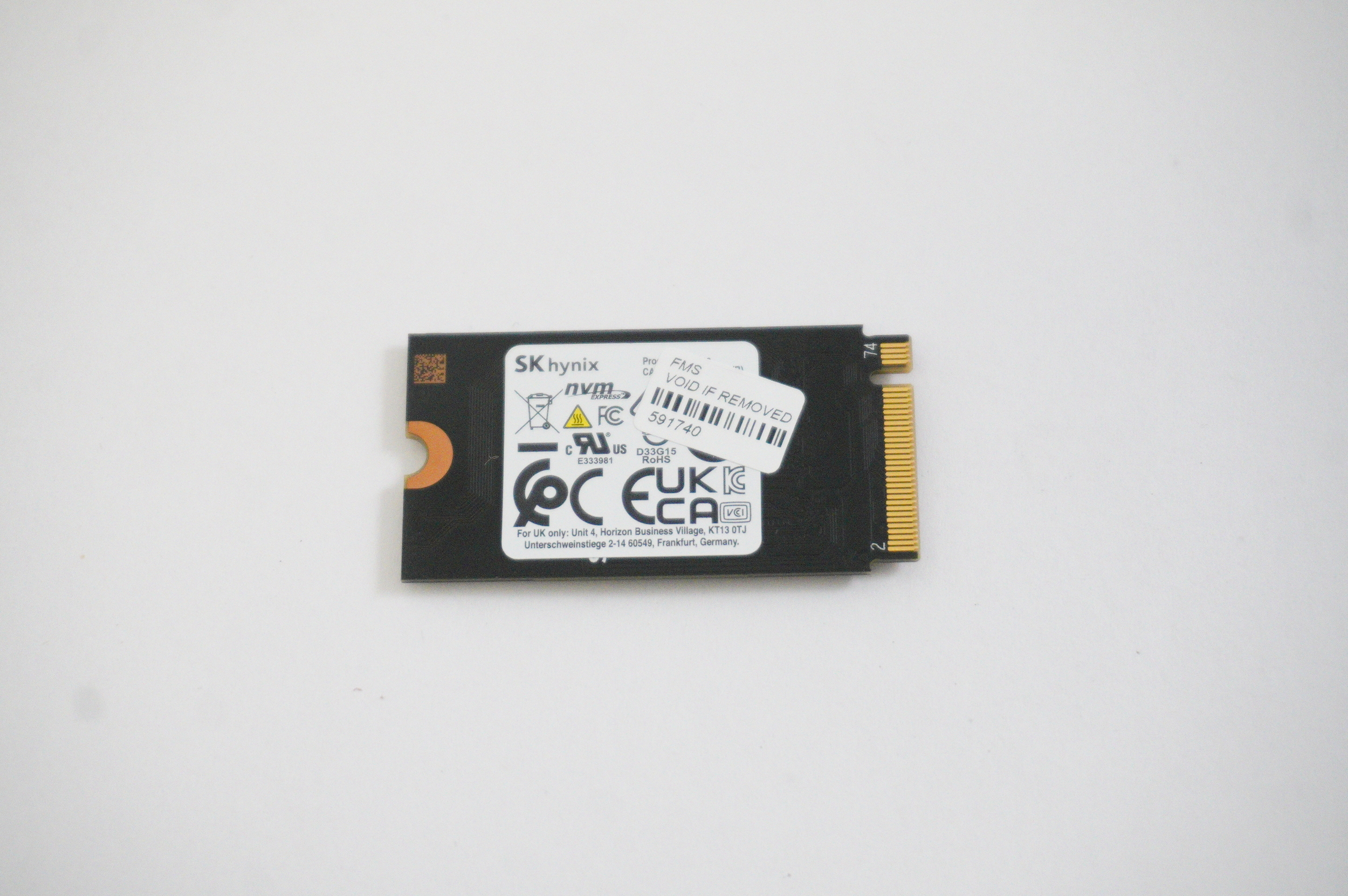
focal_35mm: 70
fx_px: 2637
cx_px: 674
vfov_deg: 19.3
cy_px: 448
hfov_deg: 28.7
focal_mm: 47
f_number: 5.6
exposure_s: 1/250
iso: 6400
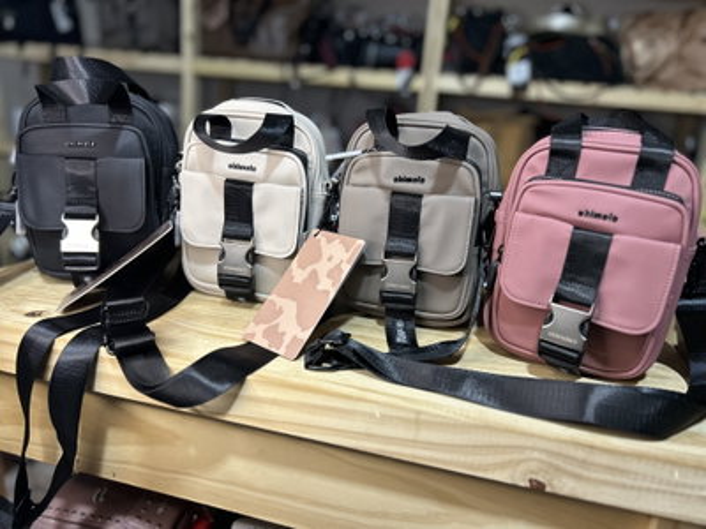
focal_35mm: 26
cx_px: 353
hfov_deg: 67.3
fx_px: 530
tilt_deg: -16.1
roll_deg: -4.4
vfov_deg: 53.1
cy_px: 264
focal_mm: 5.7
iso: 160
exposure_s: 1/50
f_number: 1.5
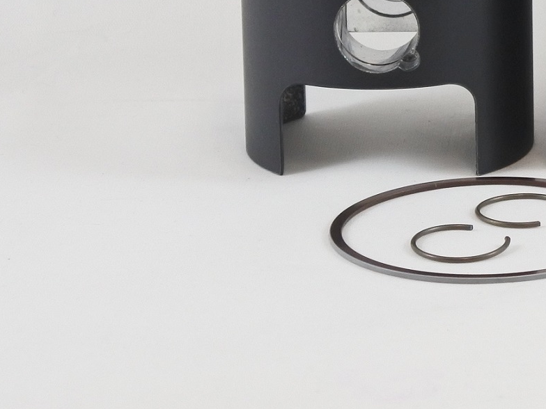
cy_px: -16
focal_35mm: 142
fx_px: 2240
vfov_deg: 10.3
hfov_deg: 13.7
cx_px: 554
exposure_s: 1/125
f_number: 4.8
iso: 500
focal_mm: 22.3
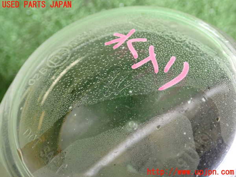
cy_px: 88
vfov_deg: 35.1
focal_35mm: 41
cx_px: 118
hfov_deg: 45.8
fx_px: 280
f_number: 2.8
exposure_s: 1/125
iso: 1000
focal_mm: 7.31
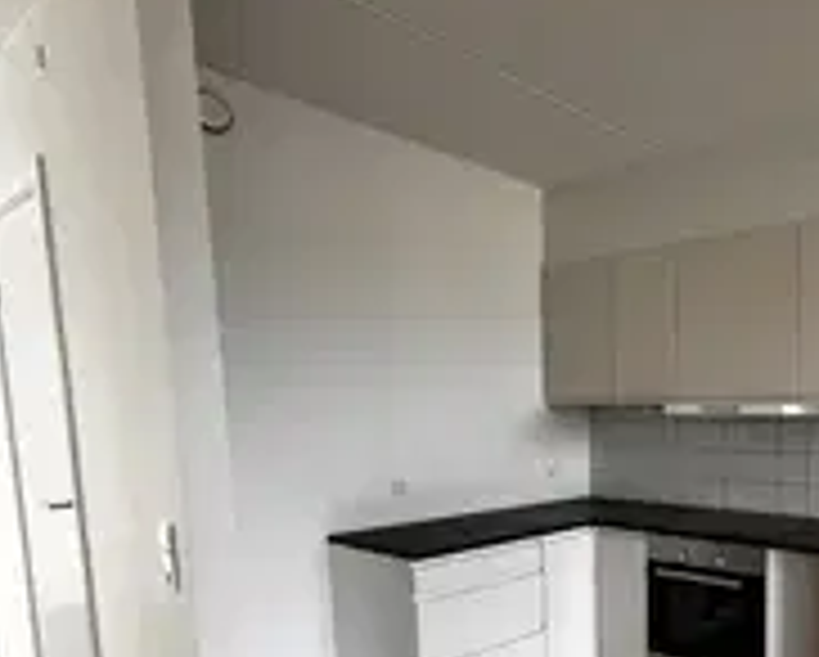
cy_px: 495
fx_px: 631
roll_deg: -0.4
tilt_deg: -6.6
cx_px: 709
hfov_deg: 58.2
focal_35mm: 26
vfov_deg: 52.5
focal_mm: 1.57
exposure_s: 1/99
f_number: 1.8
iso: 80
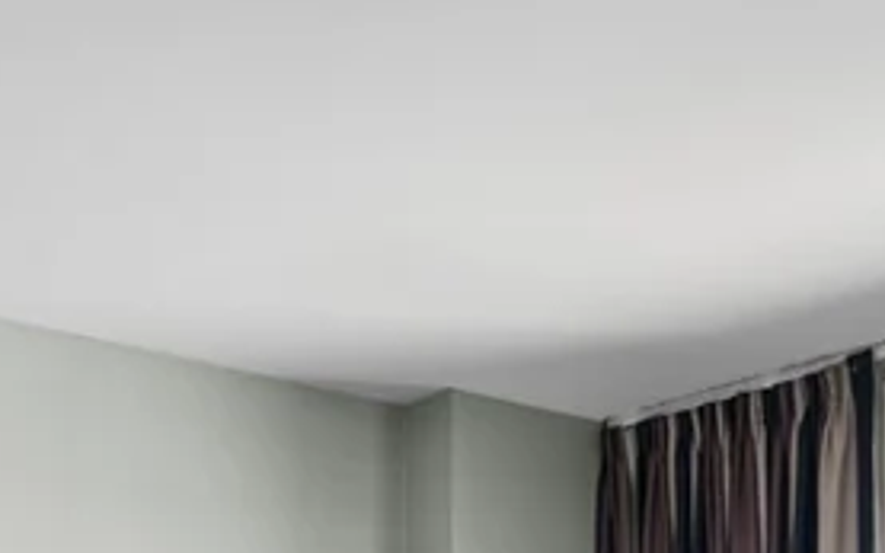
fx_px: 1543
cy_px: 897
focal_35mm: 64
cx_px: -128
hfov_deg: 28.5
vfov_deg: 17.6
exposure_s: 1/5
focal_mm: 17
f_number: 8
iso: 400
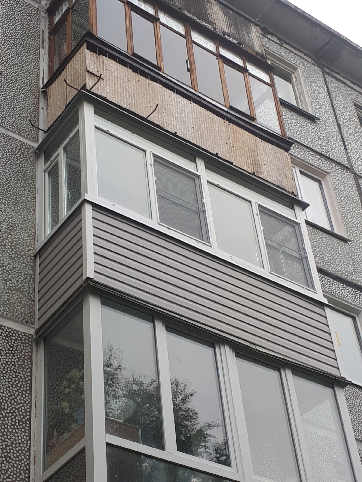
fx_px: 376
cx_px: 181
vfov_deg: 65.3
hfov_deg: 51.4
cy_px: 241
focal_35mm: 27
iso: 40
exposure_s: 1/100
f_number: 1.9
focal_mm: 3.6
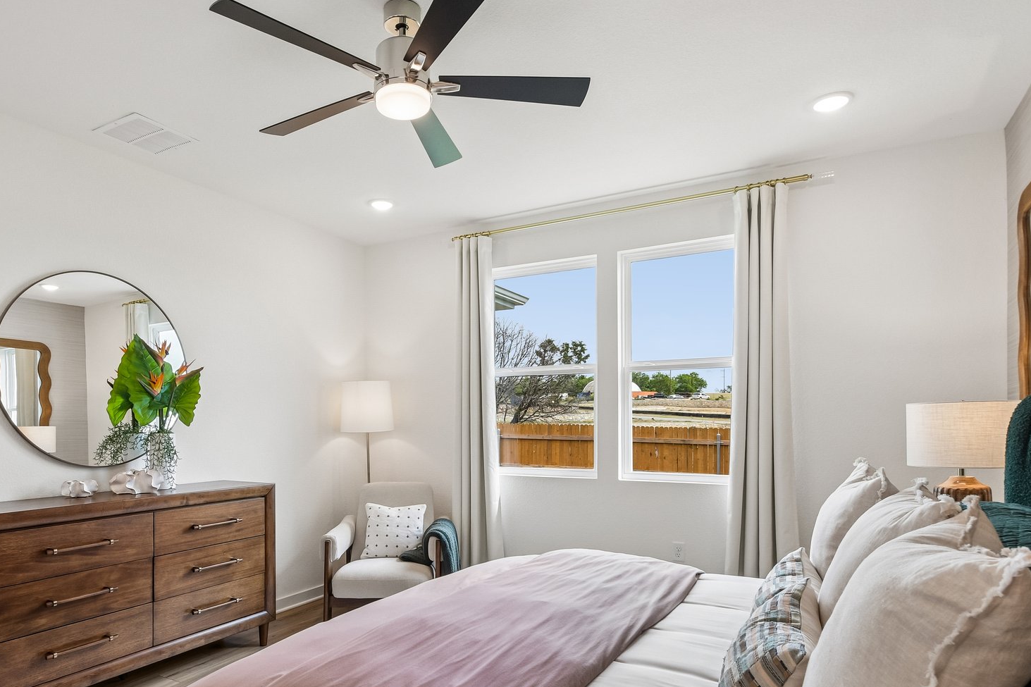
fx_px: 601
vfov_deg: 59.2
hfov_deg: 80.9
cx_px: 457
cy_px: 400
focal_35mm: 21
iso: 400
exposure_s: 1/30
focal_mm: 10
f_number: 8
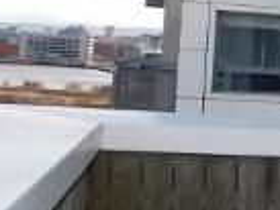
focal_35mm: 134
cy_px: 29
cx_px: 523
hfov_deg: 13.1
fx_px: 1085
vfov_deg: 11.0
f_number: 3
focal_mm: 4
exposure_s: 1/800
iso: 125
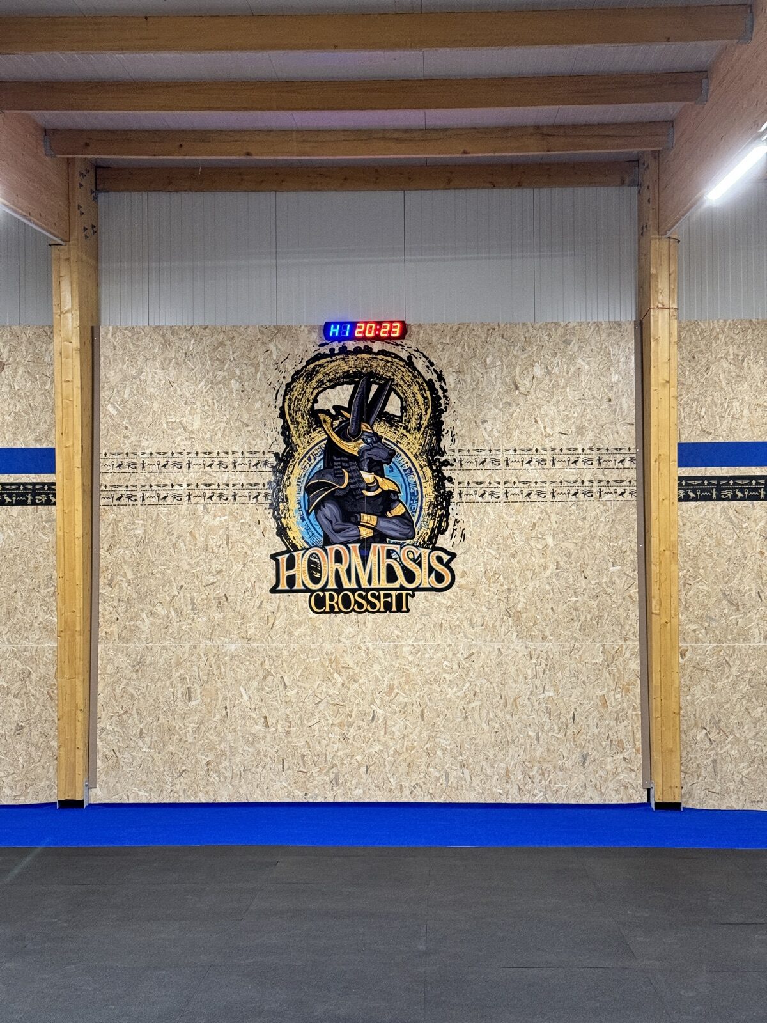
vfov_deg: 39.7
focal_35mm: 48
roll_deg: +0.0
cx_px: 384
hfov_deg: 30.3
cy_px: 512
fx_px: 1418
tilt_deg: +3.3
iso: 250
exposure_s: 1/50
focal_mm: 6.76
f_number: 1.78
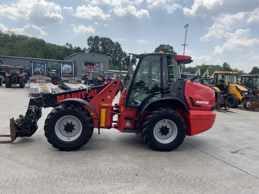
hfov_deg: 61.7
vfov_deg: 48.2
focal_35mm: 29
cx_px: 130
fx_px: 217
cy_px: 97
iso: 16
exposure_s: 1/1912
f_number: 1.8
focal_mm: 3
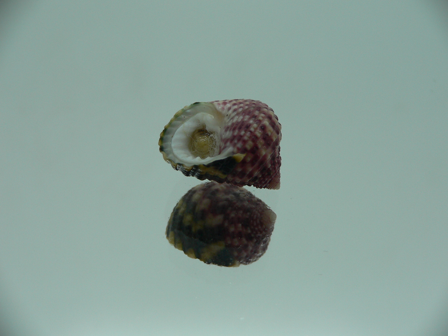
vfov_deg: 40.7
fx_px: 453
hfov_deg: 52.6
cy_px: 168
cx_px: 224
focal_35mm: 35
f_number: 2.8
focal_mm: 4.6
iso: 80
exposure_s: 1/60
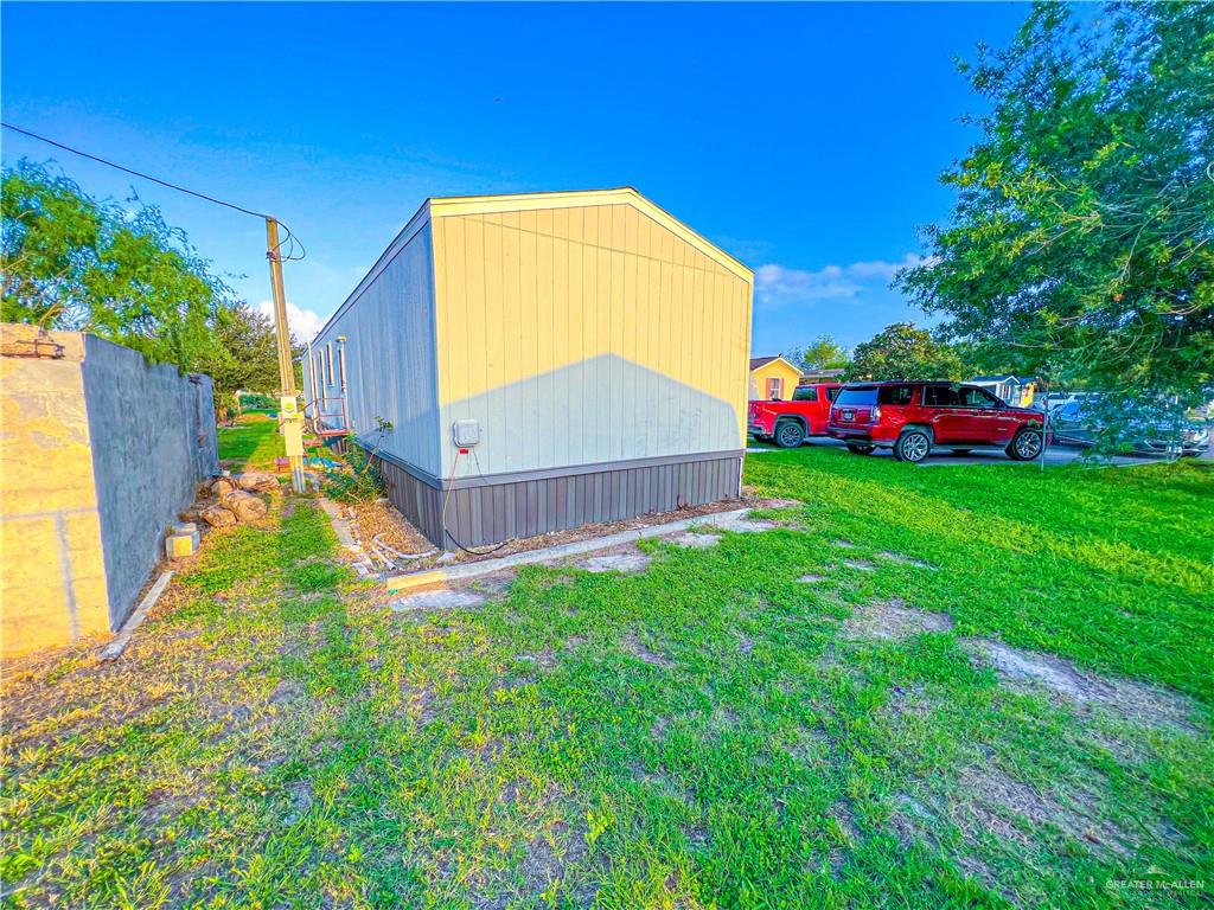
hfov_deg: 106.2
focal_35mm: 13
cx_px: 607
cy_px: 455
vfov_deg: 89.9
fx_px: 456
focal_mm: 1.57
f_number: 1.8
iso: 32
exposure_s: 1/440
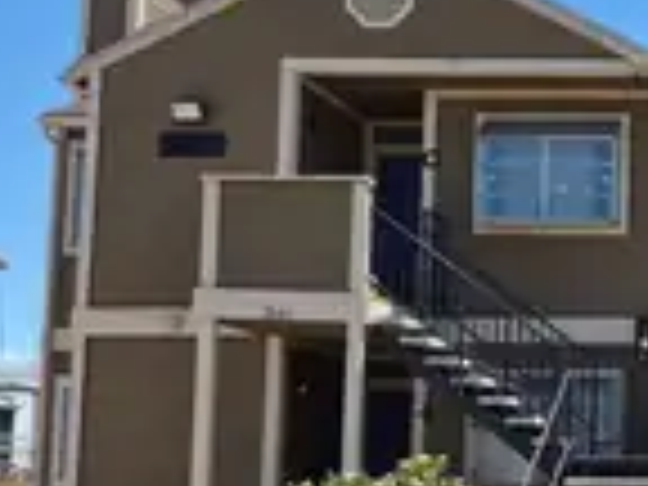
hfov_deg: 26.2
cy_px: 333
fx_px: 1198
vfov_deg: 22.8
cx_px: 819
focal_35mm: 64
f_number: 1.8
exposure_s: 1/3960
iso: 80
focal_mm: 5.4
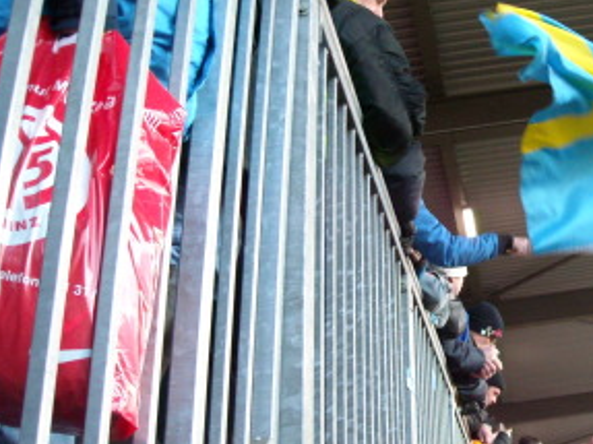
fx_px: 1045
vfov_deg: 24.0
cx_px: 477
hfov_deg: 30.9
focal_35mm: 61
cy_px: 203
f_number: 2.8
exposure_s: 1/60
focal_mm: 5.7
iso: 383
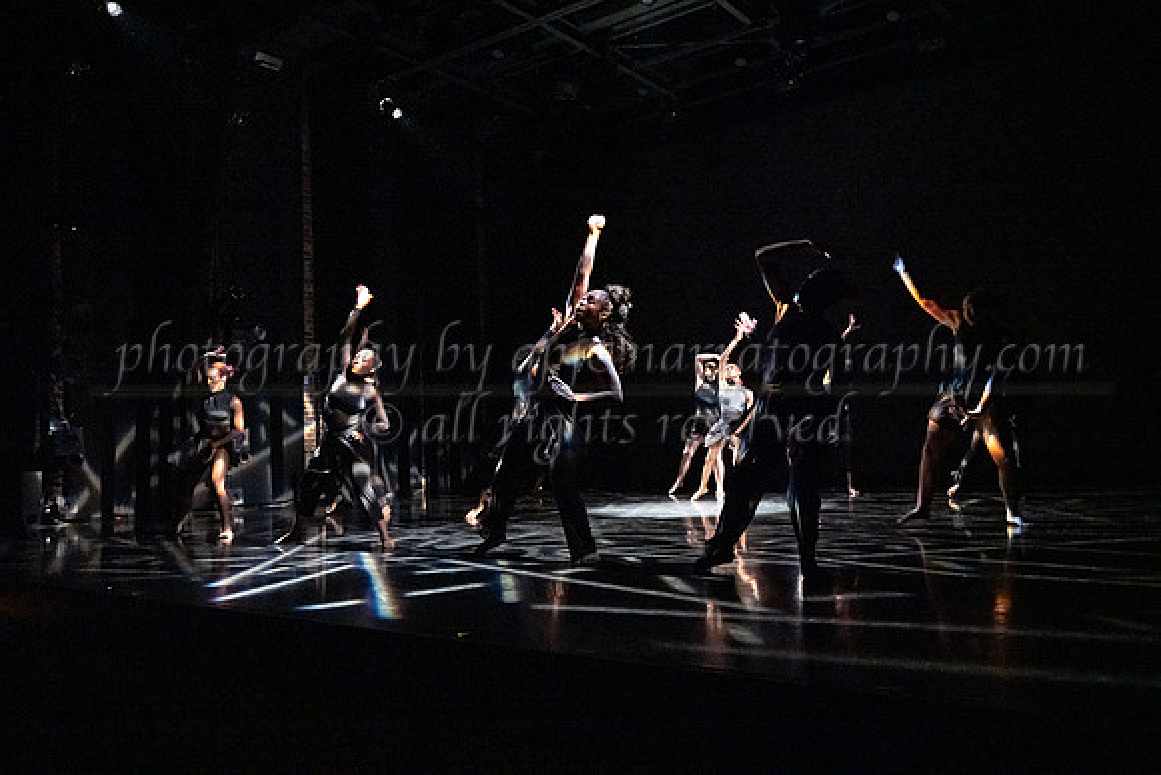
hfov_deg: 65.5
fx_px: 903
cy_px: 388
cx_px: 580
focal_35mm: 28
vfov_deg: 46.4
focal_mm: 28
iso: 6400
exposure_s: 1/160
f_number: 3.2
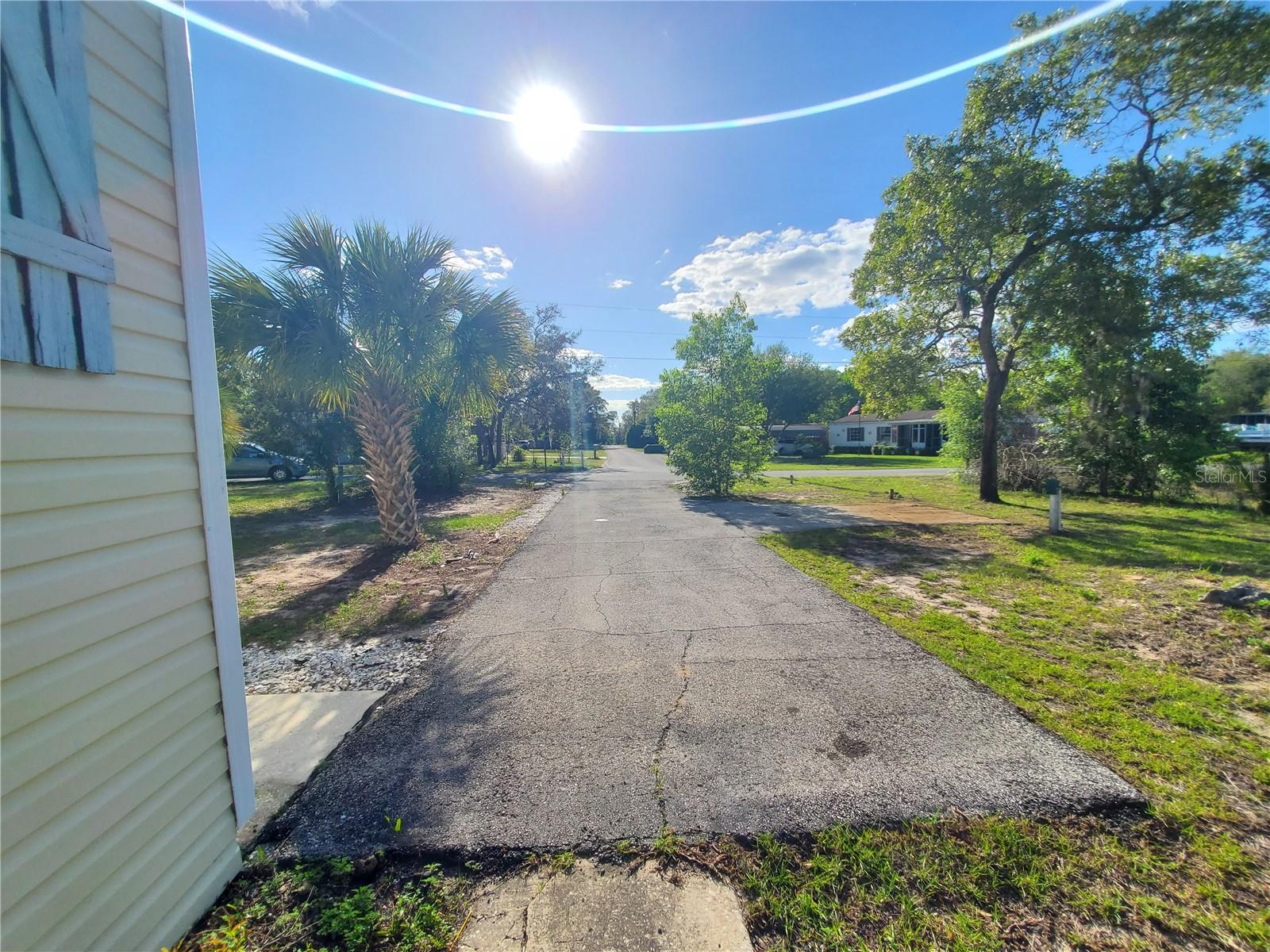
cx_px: 635
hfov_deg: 106.2
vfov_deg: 89.9
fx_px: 477
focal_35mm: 13
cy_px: 476
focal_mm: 1.8
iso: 50
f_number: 2.2
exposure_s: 1/1053
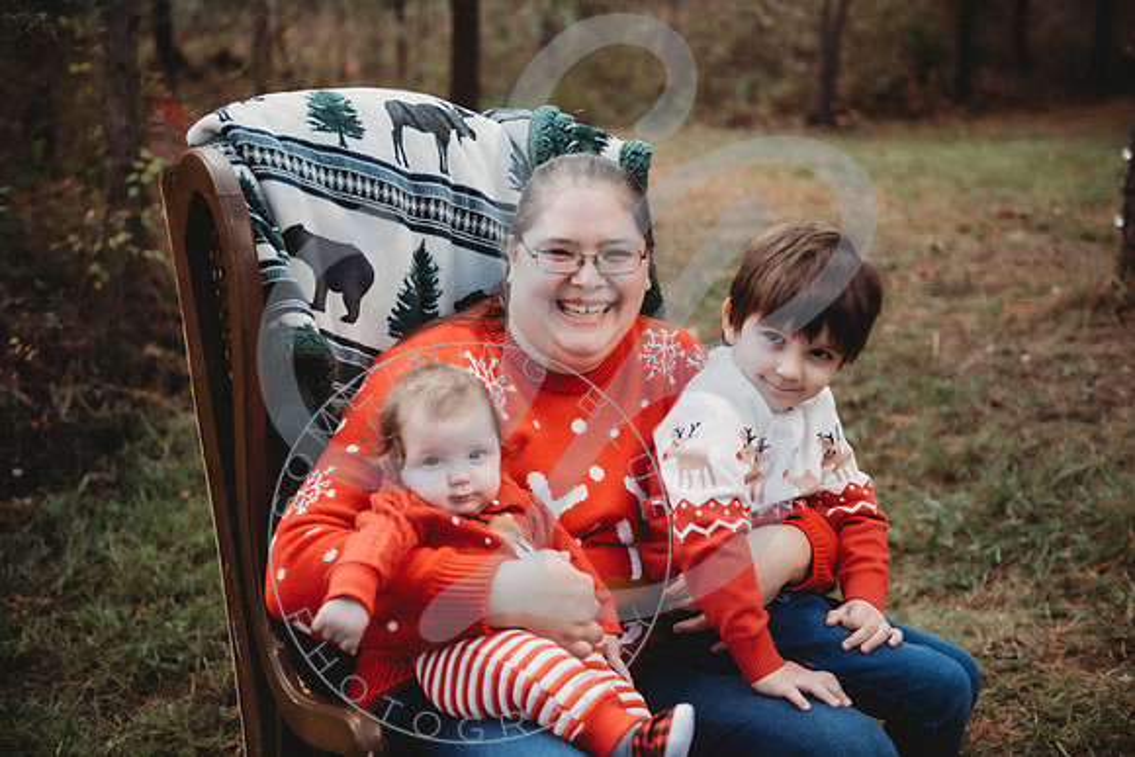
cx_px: 568
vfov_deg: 26.0
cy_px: 378
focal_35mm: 52
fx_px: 1640
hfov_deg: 38.2
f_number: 2.8
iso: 100
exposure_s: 1/320
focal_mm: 52
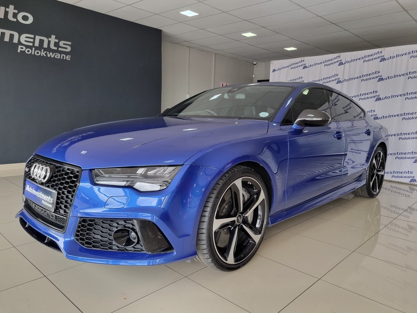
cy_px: 156
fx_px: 313
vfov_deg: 53.1
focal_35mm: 26
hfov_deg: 67.3
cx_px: 208
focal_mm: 5.4
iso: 80
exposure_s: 1/100
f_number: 1.8
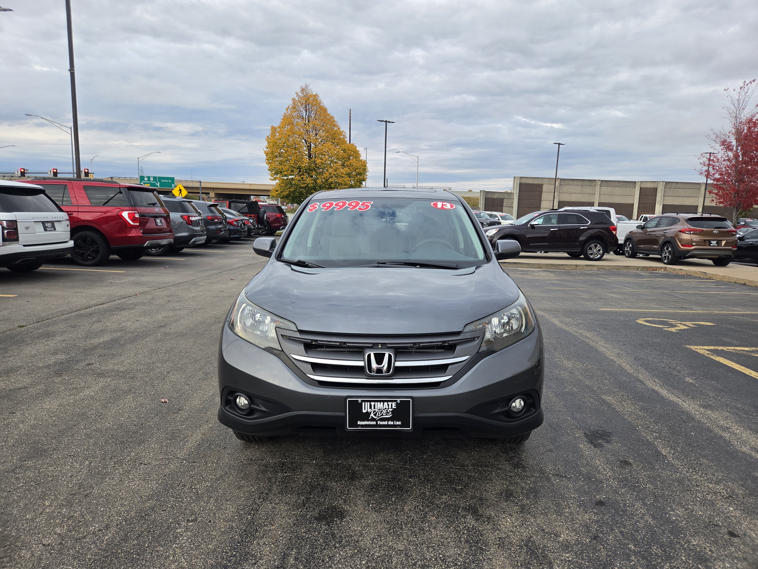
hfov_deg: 73.9
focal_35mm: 23
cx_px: 379
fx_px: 504
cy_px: 284
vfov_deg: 58.9
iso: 80
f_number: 1.8
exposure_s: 1/559
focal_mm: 5.4
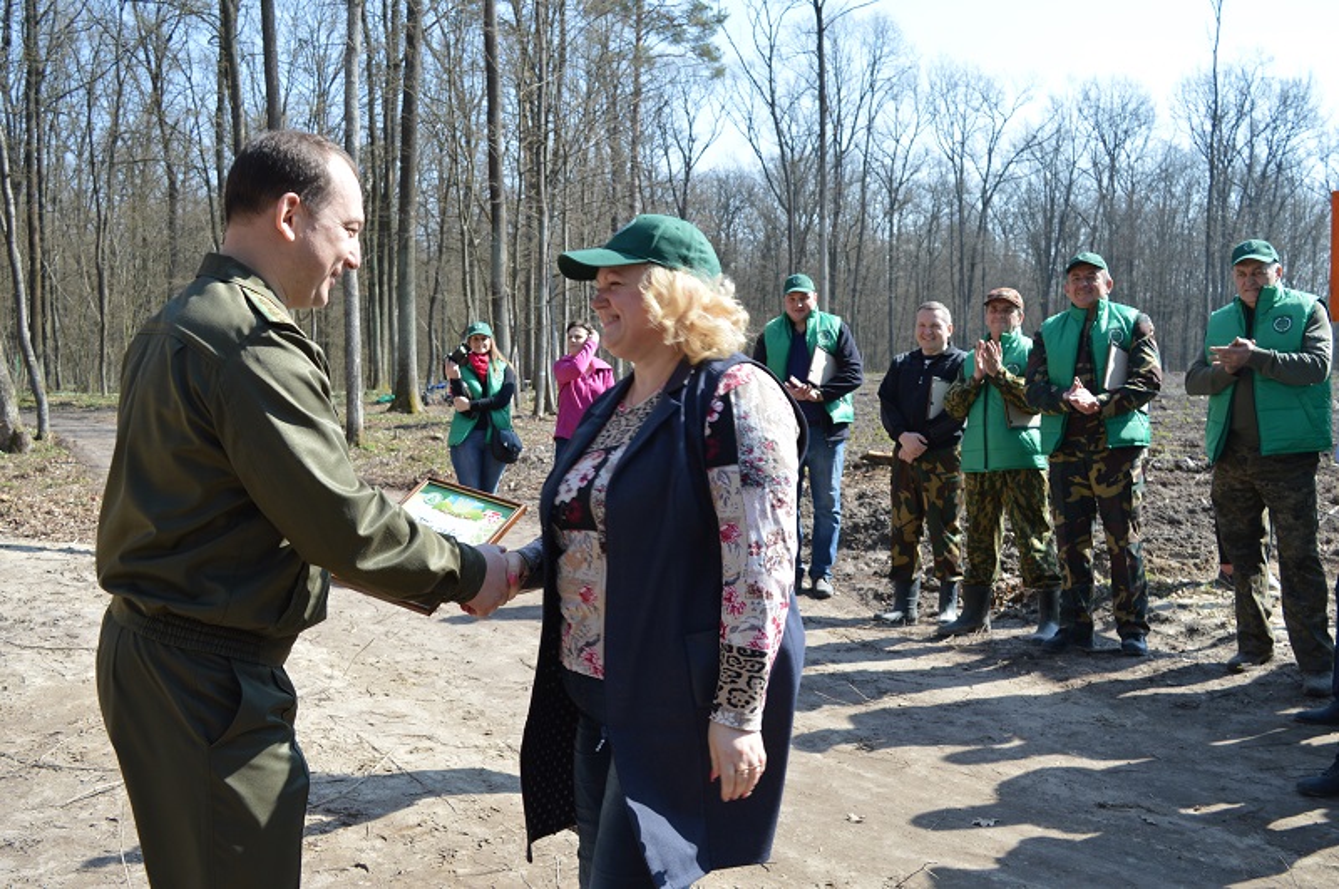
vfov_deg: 36.8
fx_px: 1337
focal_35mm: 36
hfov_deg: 53.2
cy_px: 444
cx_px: 670
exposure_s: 1/200
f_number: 7.1
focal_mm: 24
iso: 100
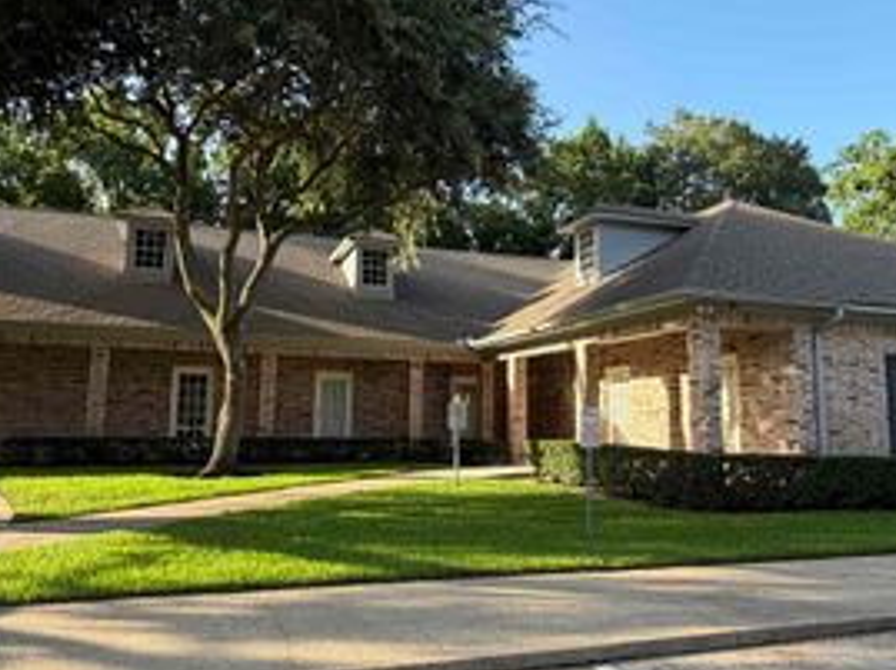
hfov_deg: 67.4
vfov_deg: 52.9
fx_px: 672
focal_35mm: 26
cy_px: 323
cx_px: 450
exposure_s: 1/411
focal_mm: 2.22
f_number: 2.2
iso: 50
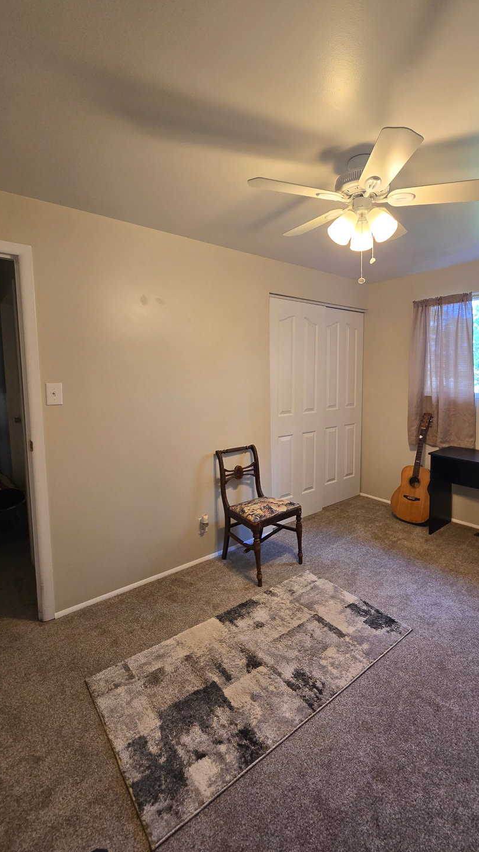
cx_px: 284
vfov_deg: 102.9
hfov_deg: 69.9
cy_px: 402
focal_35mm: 15
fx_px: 339
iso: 125
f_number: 2.2
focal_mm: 2.2
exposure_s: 1/60
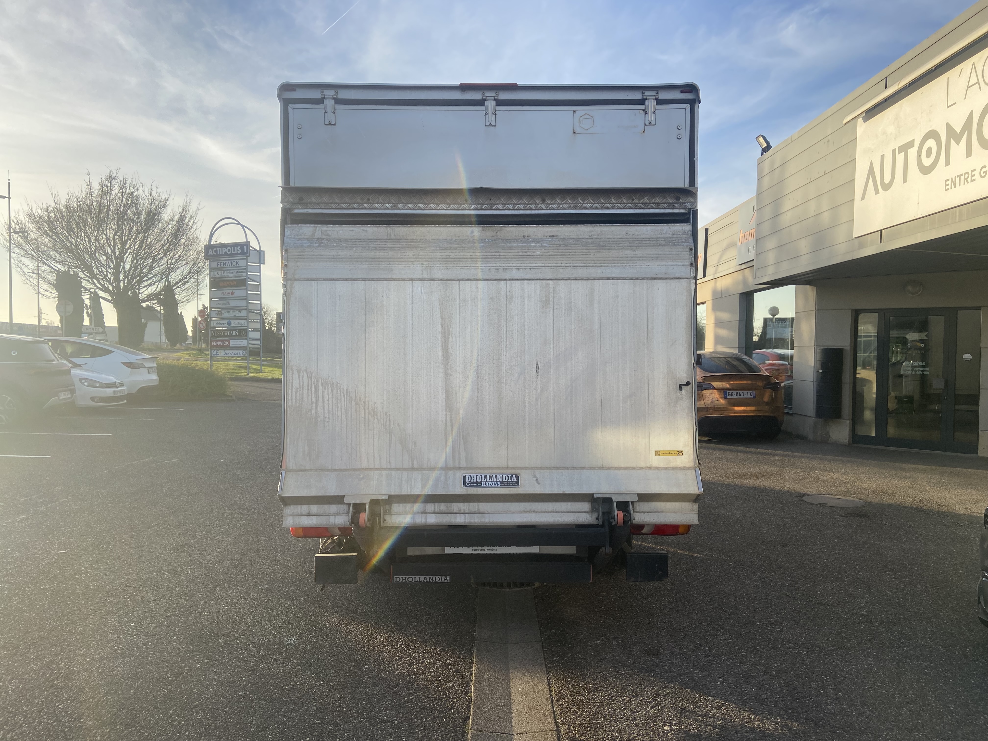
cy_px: 370
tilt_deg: -3.7
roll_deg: -0.1
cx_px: 494
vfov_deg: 53.1
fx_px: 742
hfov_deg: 67.3
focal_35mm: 26
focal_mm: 4.25
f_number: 1.8
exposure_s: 1/1447
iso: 32
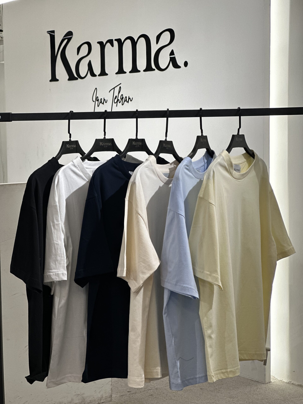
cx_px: 152
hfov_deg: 19.1
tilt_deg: -3.4
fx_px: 899
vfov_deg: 25.3
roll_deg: +0.6
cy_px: 202
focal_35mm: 77
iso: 125
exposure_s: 1/100
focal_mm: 9
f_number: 2.8
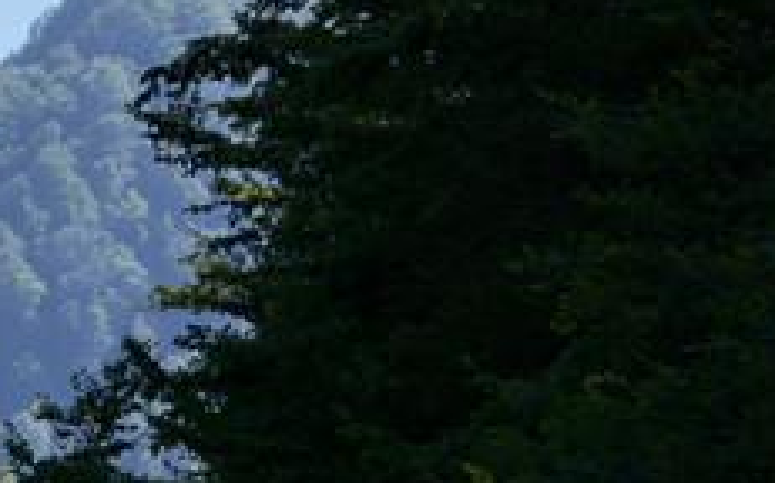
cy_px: 17
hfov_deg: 3.1
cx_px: -255
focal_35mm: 675
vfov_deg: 1.9
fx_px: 14246
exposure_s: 1/167
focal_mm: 34.8
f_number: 3.5
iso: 125
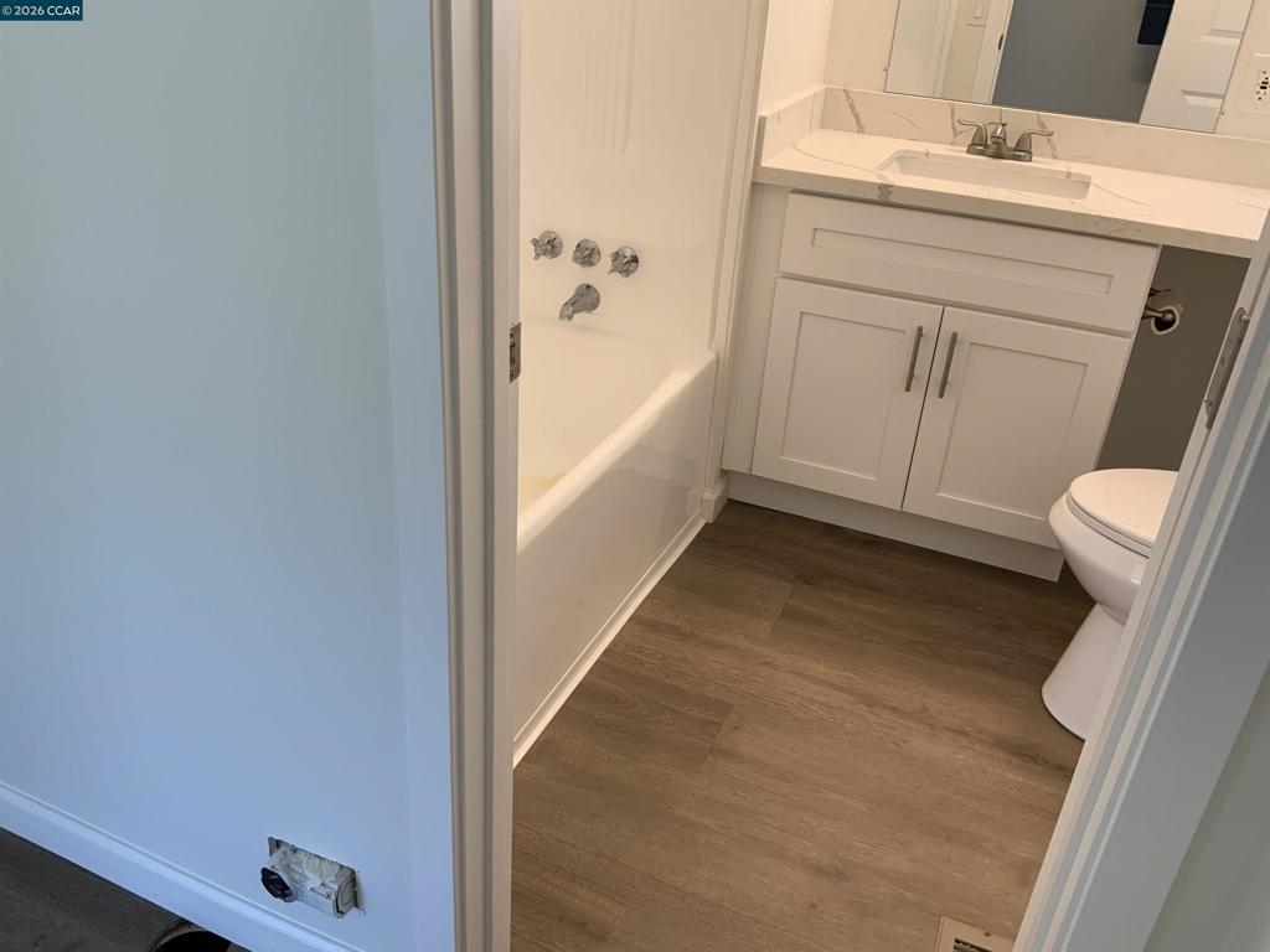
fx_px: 1064
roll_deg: -3.7
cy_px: 476
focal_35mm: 29
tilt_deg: -28.3
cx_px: 635
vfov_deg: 48.2
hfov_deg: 61.7
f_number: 1.8
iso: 40
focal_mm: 3
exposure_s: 1/60
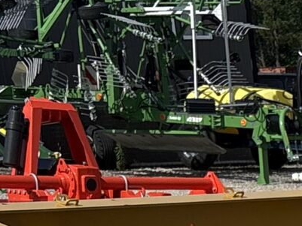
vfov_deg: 8.0
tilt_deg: -21.4
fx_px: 1449
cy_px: 622
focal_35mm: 166
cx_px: 571
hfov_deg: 11.0
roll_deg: +2.0
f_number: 1.6
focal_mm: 5.96
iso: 50
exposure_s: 1/6329
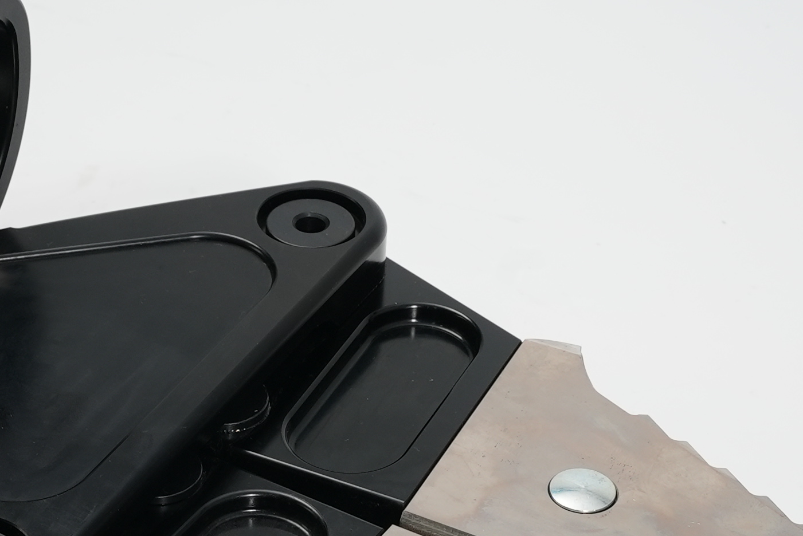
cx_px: 83
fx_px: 2587
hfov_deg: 17.4
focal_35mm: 116
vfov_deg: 11.8
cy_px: 399
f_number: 11
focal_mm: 38.3
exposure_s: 1/100
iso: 400
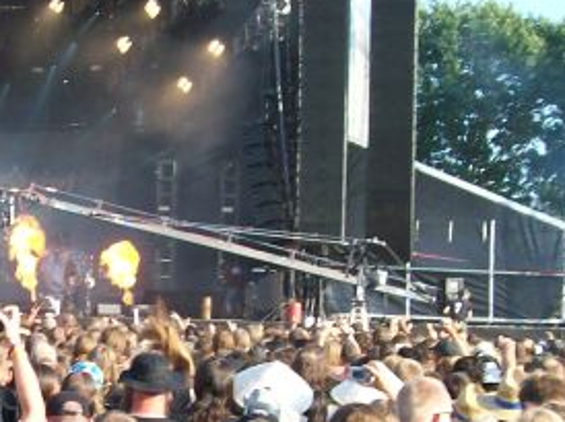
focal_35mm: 105
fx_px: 1712
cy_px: 371
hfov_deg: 17.9
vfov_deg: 14.0
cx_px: -87
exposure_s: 1/399
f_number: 2.7
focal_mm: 6
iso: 80
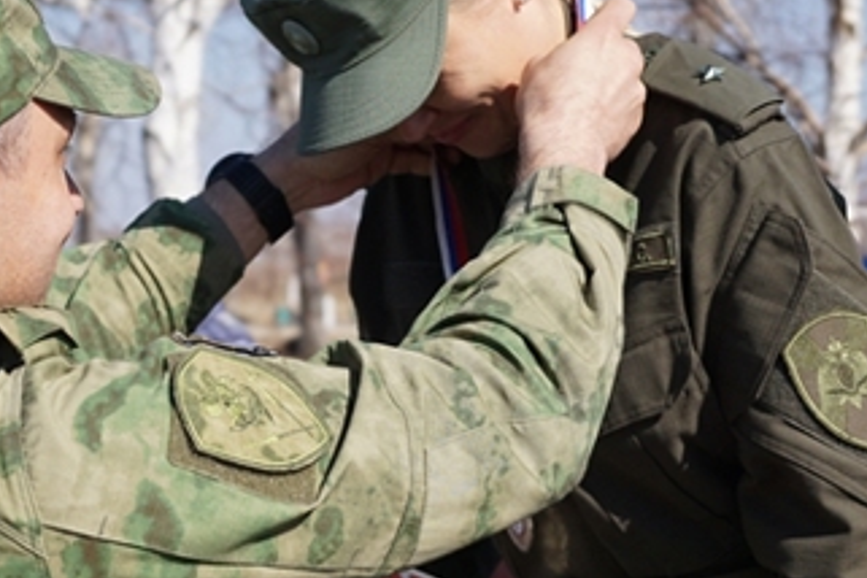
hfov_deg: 20.6
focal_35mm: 98
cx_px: 194
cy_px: 367
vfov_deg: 13.9
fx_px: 2360
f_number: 4
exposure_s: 1/2000
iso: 250
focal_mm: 28
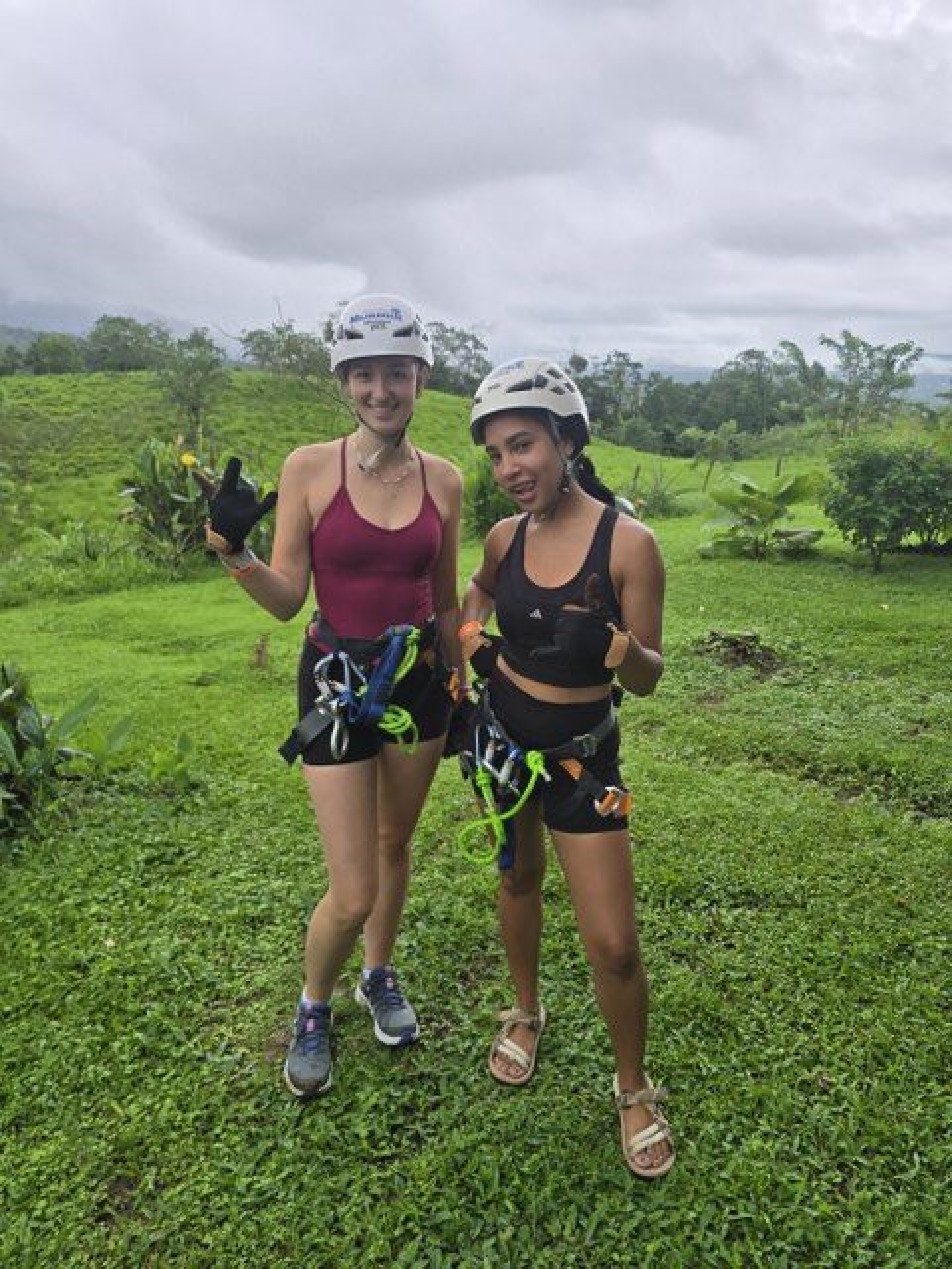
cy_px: 634
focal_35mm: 23
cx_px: 476
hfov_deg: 58.9
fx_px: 843
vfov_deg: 73.9
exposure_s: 1/180
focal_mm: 6.3
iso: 25
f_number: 1.7
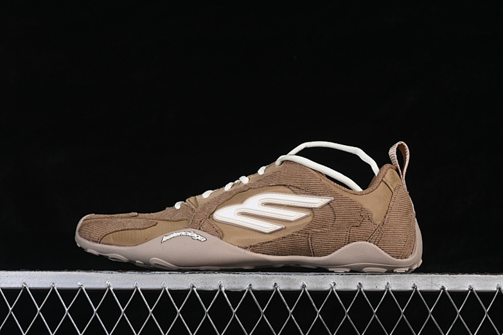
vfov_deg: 18.2
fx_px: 1048
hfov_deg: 27.0
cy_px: 168
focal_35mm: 75
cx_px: 252
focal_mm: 50
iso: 160
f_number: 8
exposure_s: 1/80
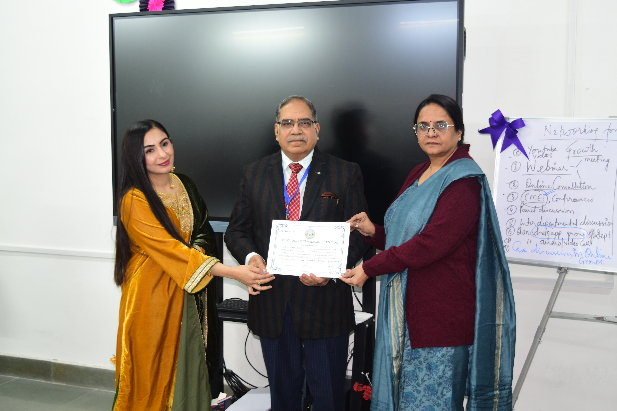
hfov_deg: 41.1
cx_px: 308
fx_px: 823
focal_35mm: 48
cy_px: 206
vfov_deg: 28.1
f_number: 5
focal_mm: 32
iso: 125
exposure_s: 1/6
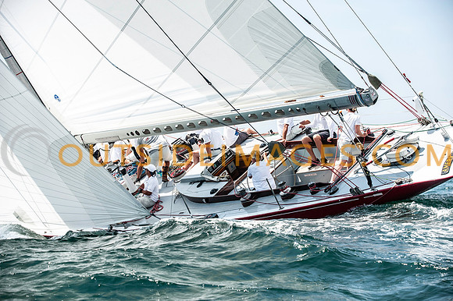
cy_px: 150
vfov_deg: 13.7
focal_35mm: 100
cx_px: 226
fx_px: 1258
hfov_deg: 20.4
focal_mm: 100
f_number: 5
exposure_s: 1/2500
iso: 320
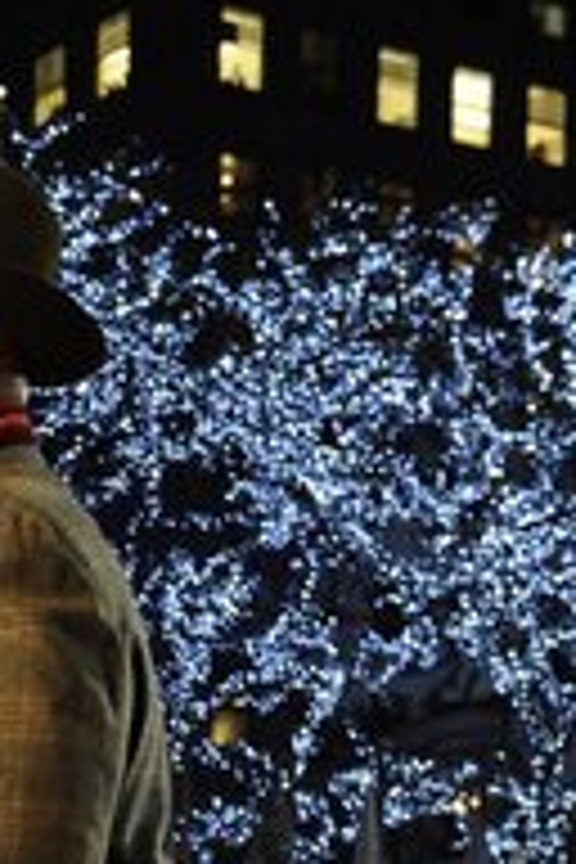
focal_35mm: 150
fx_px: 3600
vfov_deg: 13.1
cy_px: 1228
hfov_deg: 8.9
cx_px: -304
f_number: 5.6
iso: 3200
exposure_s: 1/160
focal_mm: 48
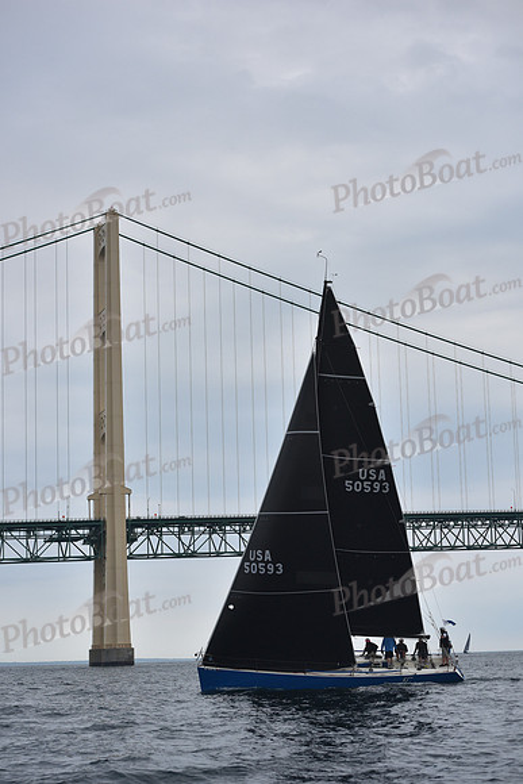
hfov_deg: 19.5
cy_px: 392
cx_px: 262
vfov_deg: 28.8
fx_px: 1524
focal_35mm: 70
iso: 400
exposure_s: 1/800
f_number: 5
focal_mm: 70
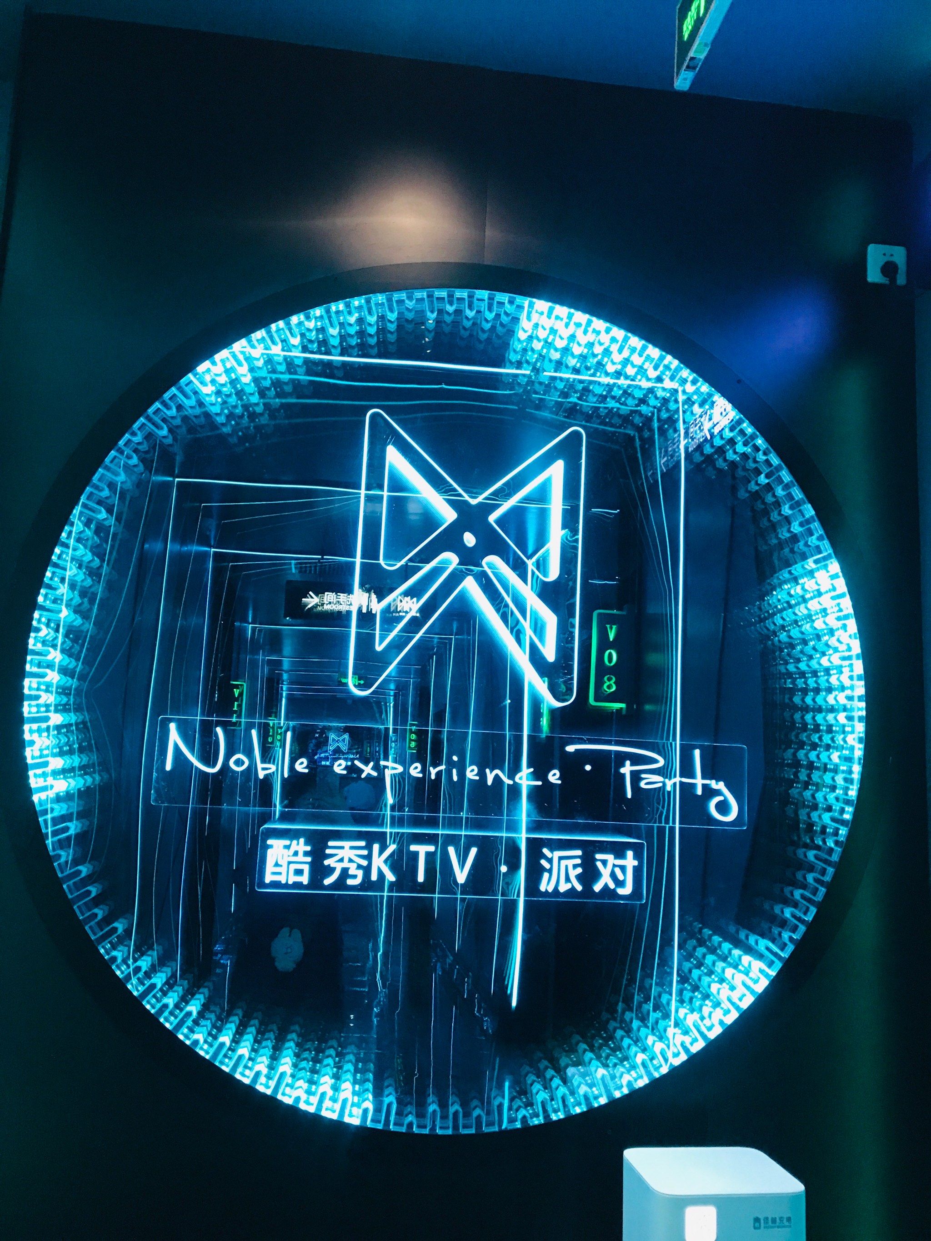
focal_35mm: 28
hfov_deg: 49.8
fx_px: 1004
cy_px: 620
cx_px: 466
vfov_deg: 63.4
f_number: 1.8
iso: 100
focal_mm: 3.99
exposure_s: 1/13
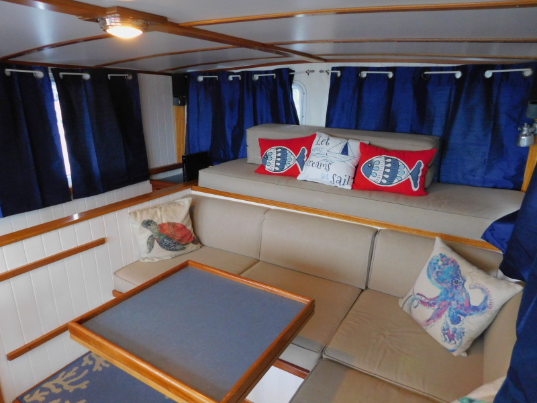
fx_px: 357
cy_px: 202
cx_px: 268
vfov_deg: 58.9
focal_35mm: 23
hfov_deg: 73.9
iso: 450
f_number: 3
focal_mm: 4
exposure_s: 1/8
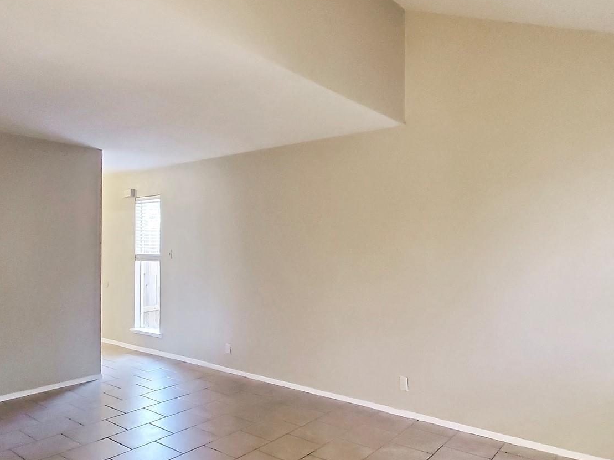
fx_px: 426
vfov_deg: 56.6
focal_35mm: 24
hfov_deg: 71.3
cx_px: 344
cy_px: 257
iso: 640
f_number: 2.2
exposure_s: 1/30
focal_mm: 1.8
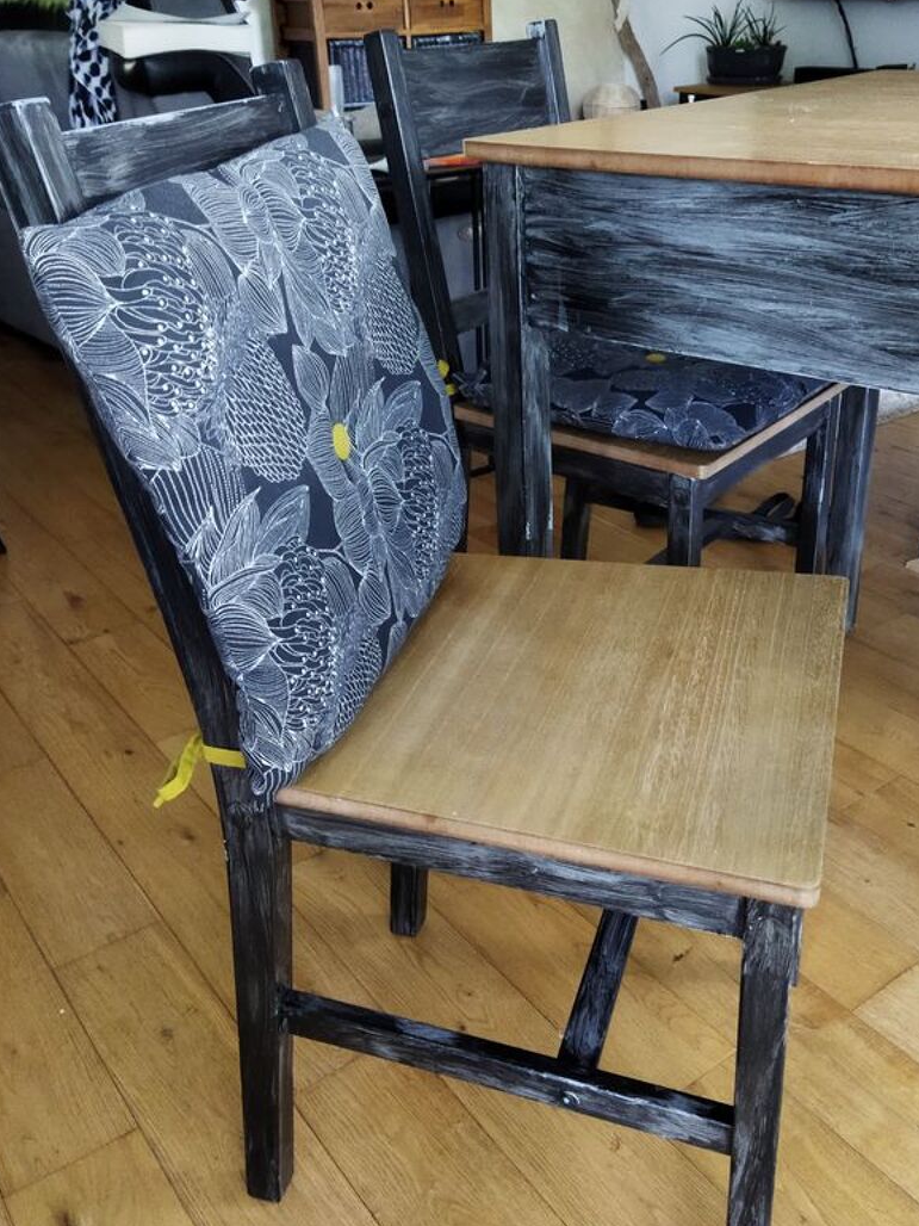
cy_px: 592
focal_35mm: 35
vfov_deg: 52.6
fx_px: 1239
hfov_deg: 40.6
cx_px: 530
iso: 784
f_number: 1.79
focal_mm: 4.71
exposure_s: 1/25
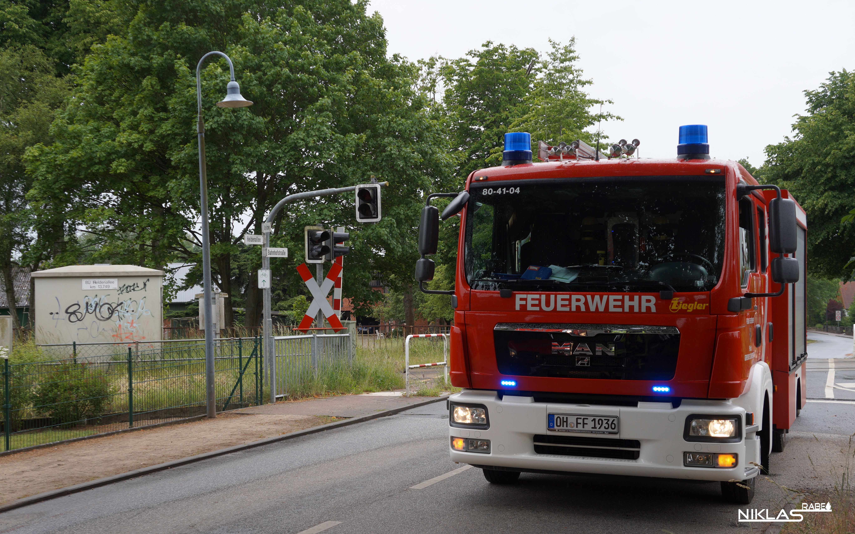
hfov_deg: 41.1
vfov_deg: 26.3
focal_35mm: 49
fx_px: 1142
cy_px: 266
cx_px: 428
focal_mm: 32
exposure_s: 1/250
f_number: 4.5
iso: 100
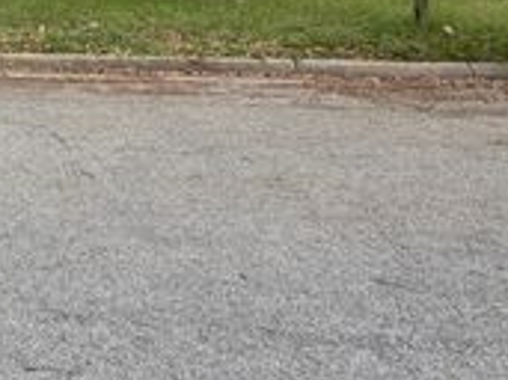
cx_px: -101
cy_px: -123
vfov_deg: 28.4
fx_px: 601
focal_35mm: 41
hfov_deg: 35.8
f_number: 2.2
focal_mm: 2.22
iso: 40
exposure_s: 1/502
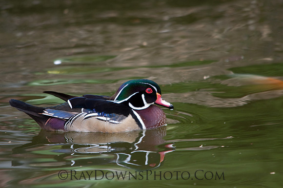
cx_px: 142
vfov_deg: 1.8
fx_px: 5888
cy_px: 94
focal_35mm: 750
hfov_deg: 2.8
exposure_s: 1/125
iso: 320
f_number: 6.3
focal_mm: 500
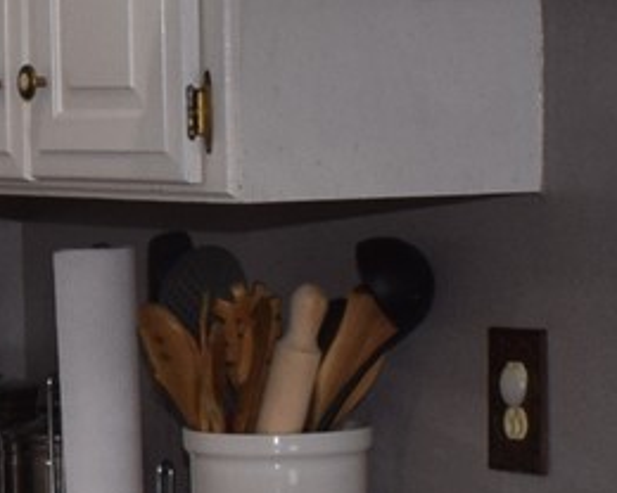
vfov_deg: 7.8
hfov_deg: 9.3
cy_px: 238
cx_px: -530
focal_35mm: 198
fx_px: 3616
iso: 400
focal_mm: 18
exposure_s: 1/60
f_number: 8
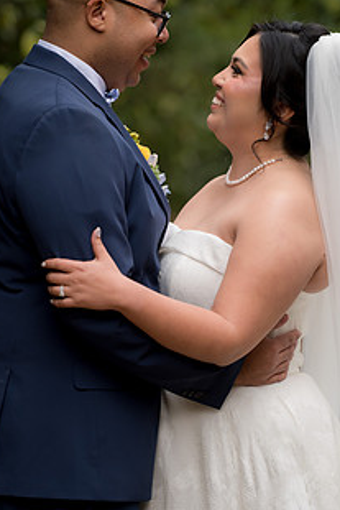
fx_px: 2872
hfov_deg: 6.8
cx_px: 171
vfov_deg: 10.1
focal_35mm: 203
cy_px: 262
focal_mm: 140
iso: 640
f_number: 2.8
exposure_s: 1/400
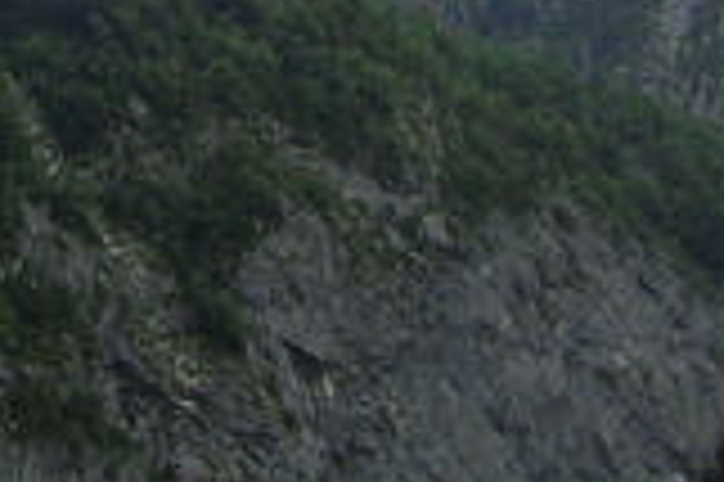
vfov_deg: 12.4
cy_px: -248
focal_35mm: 105
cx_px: 144
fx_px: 2109
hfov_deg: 19.3
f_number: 4.8
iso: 71
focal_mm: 5.6
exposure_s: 1/241
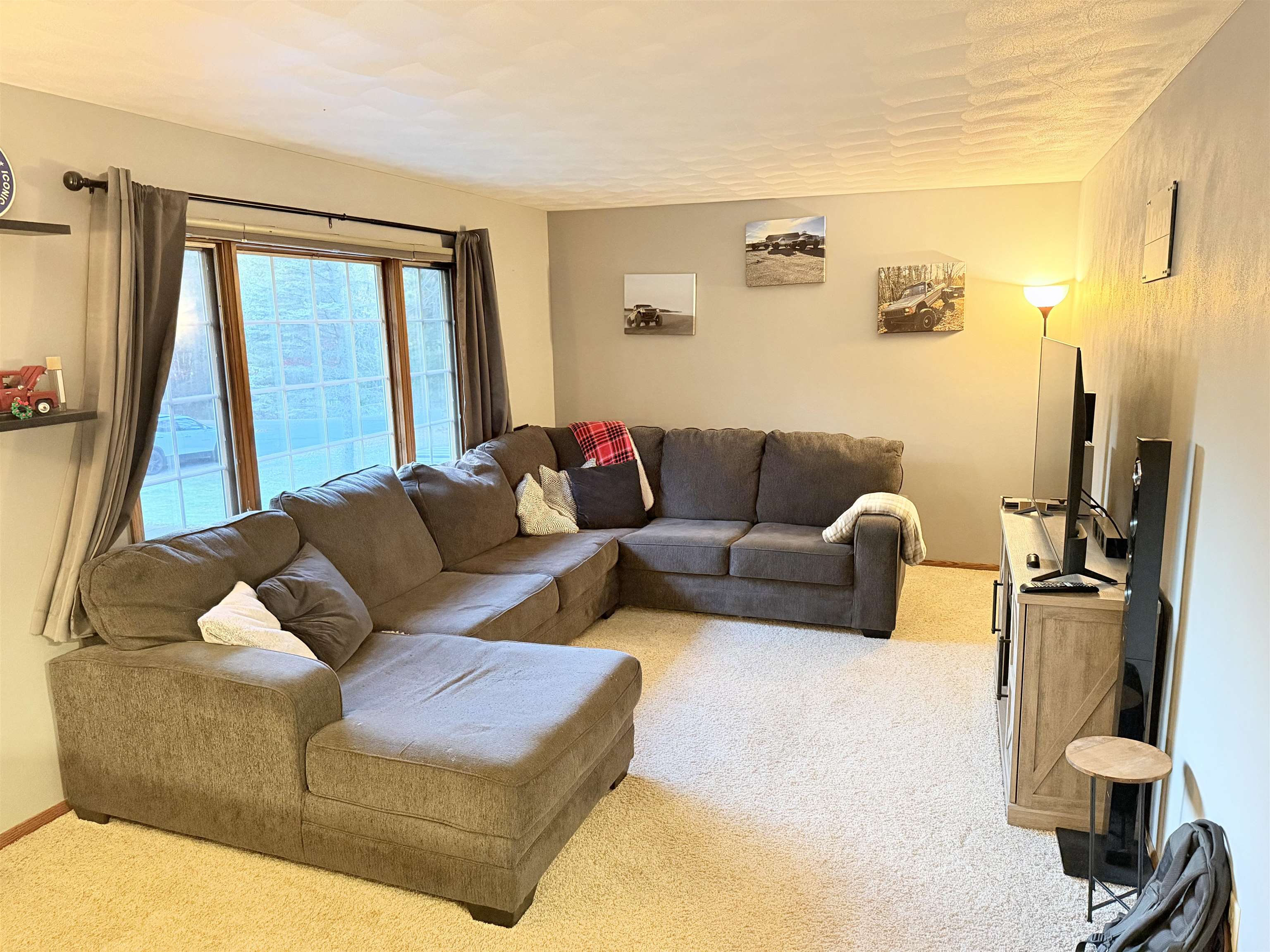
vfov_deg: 56.8
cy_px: 476
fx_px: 881
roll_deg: +1.7
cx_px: 635
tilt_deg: -9.6
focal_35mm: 24
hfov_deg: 71.6
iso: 640
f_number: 1.78
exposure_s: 1/40
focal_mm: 6.76
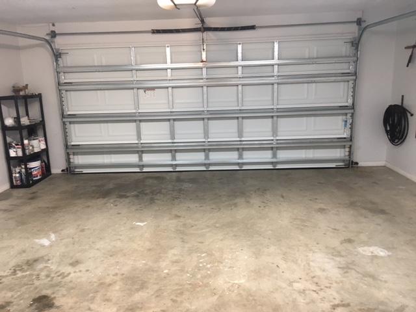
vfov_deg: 48.2
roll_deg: +3.2
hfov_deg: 61.7
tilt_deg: -10.2
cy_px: 156
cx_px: 208
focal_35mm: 29
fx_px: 349
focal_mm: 4.15
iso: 125
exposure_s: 1/30
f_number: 2.2
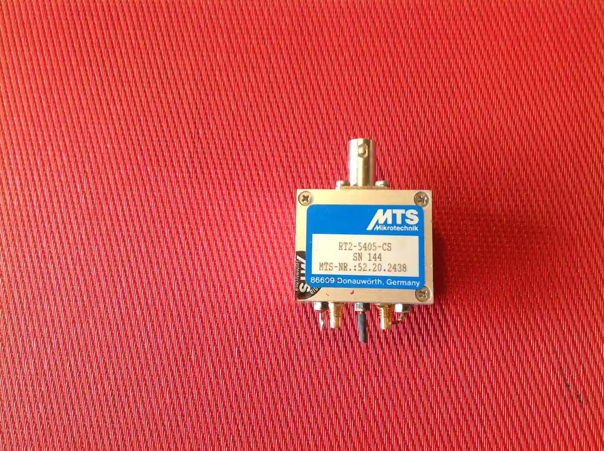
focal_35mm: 35
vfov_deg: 40.6
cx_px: 302
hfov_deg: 52.7
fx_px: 610
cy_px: 226
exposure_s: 1/24
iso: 64
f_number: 2.4
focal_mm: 4.28
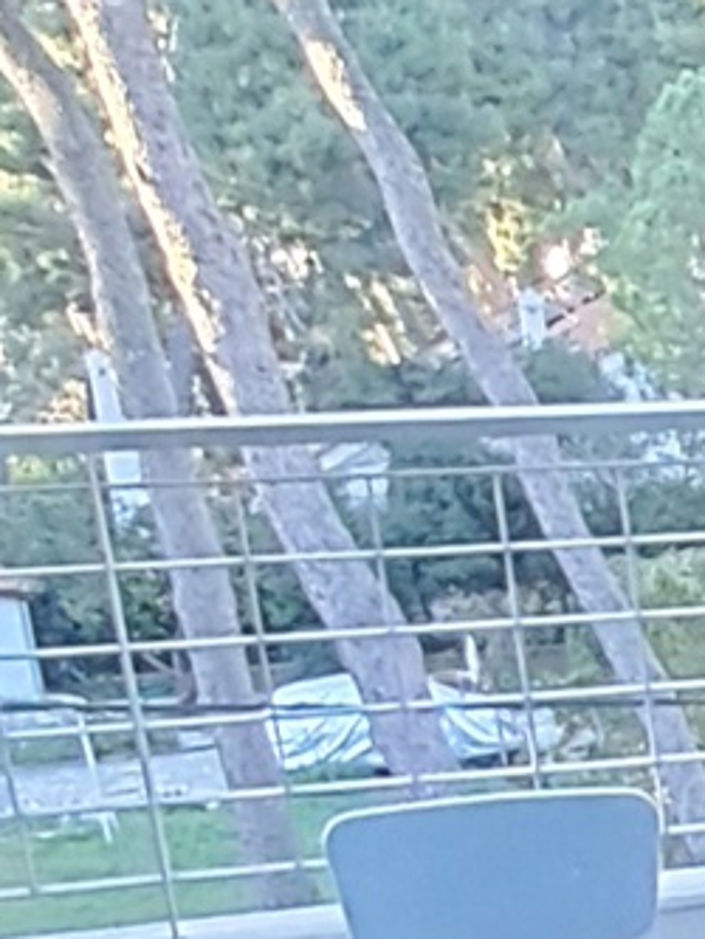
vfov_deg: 18.8
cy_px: 1060
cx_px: 1695
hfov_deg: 11.9
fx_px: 2714
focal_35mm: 100
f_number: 2.2
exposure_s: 1/50
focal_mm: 1.42
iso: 160
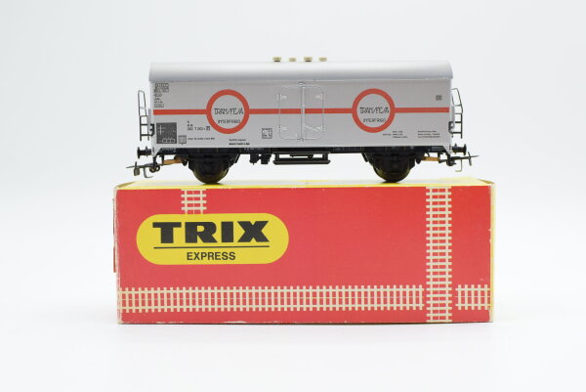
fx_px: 855
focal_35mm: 52
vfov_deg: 25.8
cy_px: 196
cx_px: 293
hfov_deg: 37.8
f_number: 8
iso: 320
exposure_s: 1/125
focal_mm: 35
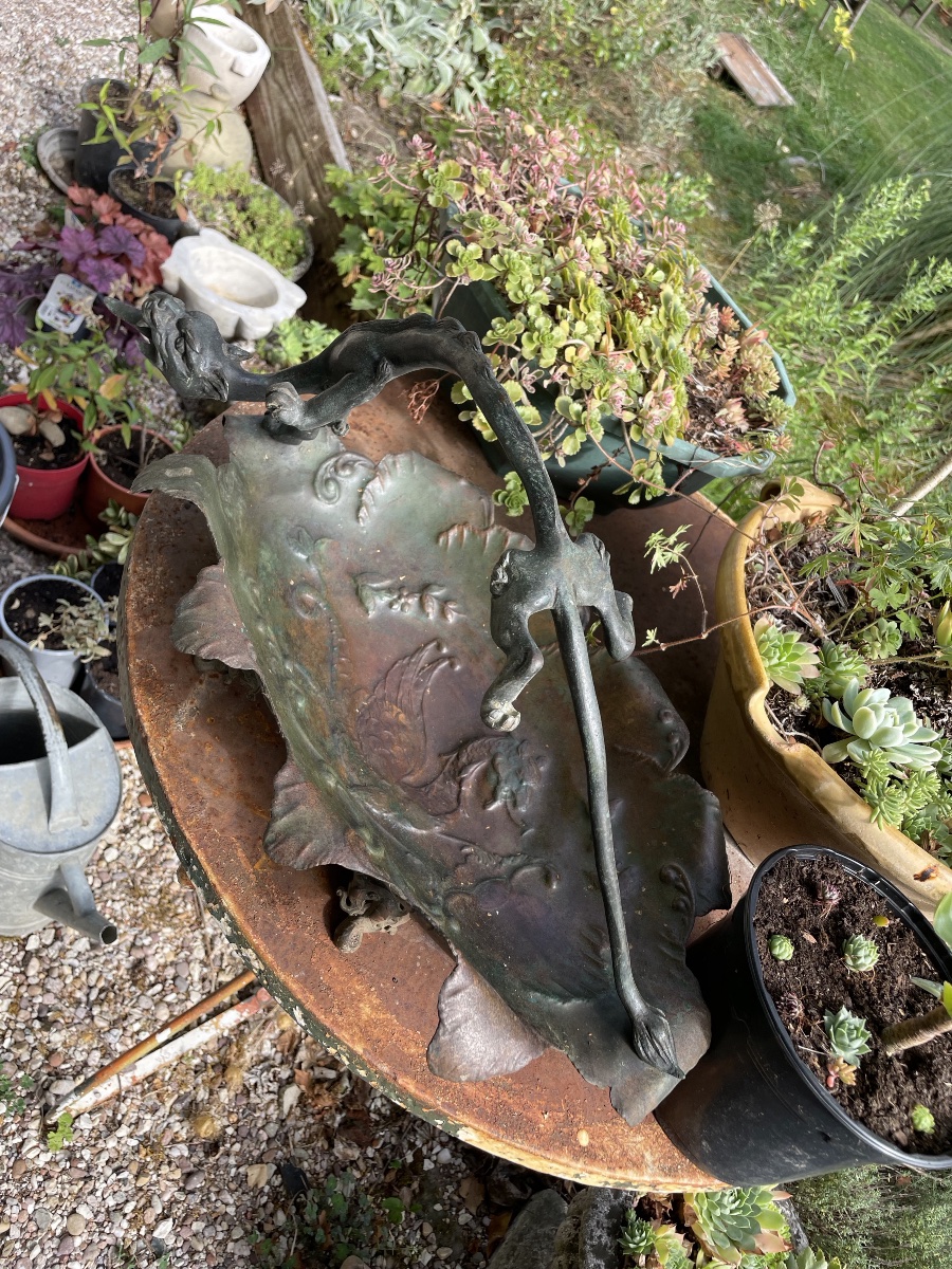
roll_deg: -40.0
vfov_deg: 67.3
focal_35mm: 26
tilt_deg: -40.4
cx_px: 476
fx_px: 953
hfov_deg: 53.1
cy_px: 634
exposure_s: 1/543
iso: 32
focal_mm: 4.2
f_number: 1.6
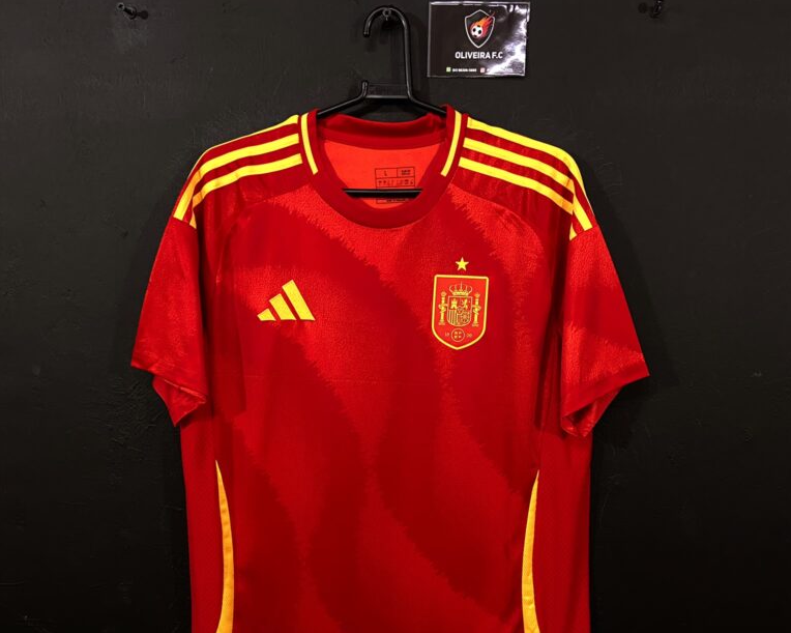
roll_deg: +0.0
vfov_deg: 42.7
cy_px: 427
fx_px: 796
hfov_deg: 52.8
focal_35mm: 34
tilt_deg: -9.0
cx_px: 397
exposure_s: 1/60
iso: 250
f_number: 1.8
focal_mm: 4.25
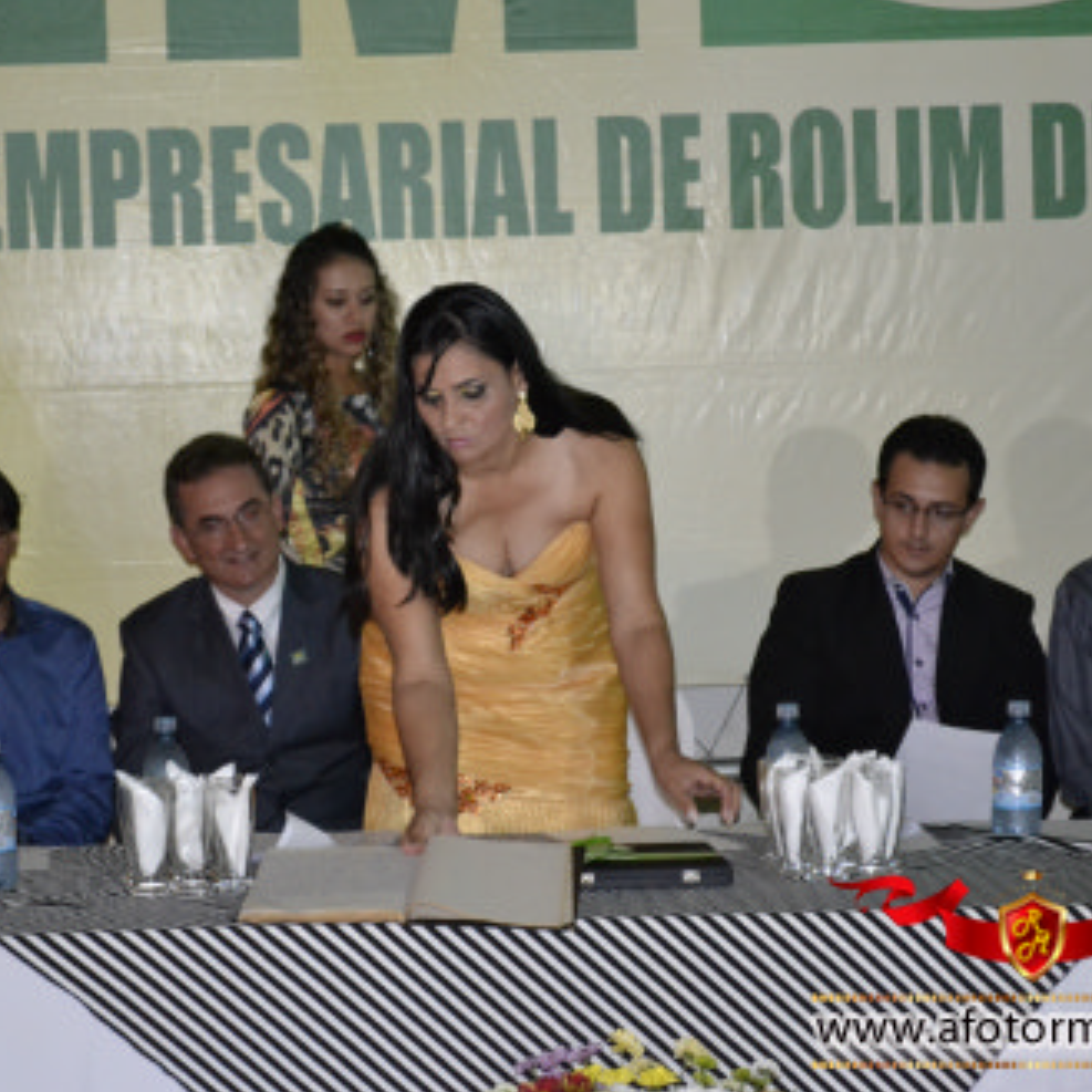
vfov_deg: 16.3
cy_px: 546
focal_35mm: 107
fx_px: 3806
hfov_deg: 16.3
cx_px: 465
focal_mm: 55
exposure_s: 1/60
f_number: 5.6
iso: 3200
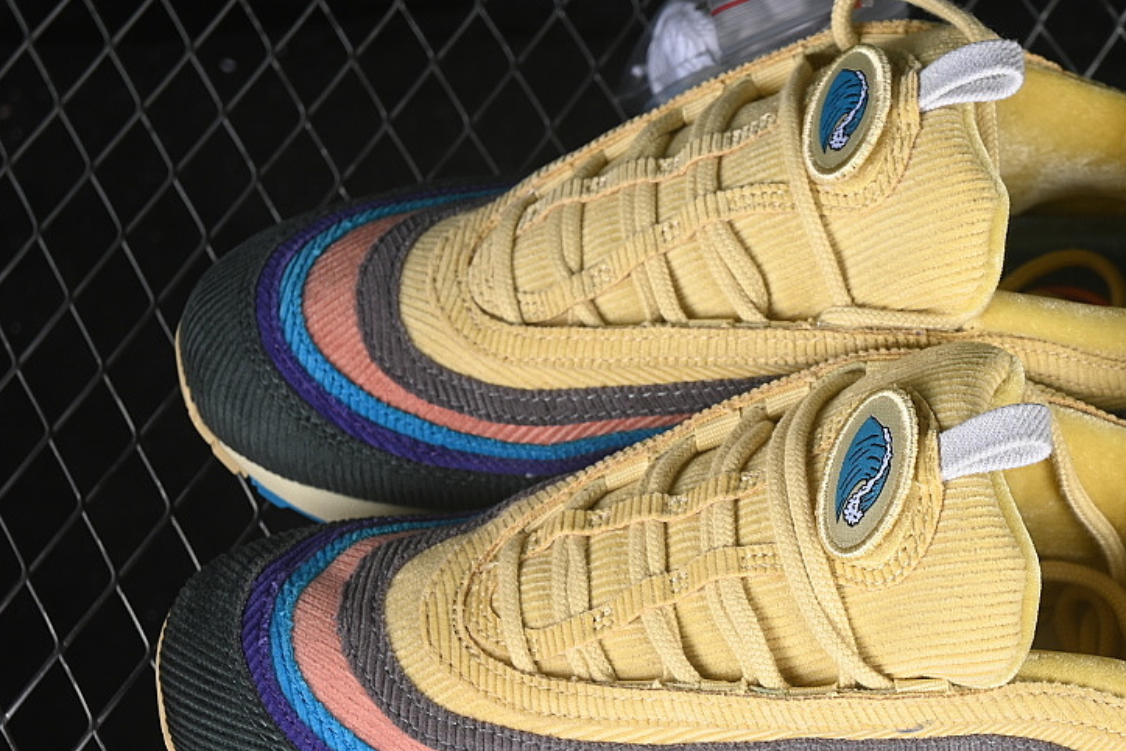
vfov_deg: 12.2
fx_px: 3503
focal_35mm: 112
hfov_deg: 18.2
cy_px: 503
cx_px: 796
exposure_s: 1/80
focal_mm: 50
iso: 160
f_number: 7.1
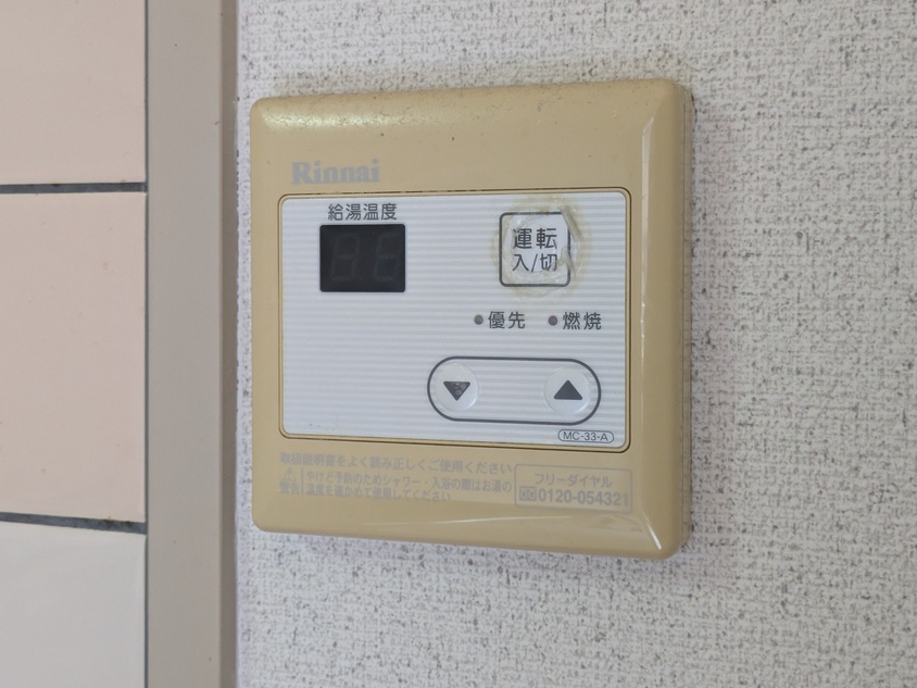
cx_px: 465
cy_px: 316
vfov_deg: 25.2
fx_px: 1536
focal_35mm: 58
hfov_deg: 33.2
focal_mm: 5.43
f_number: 1.89
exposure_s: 1/120
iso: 421
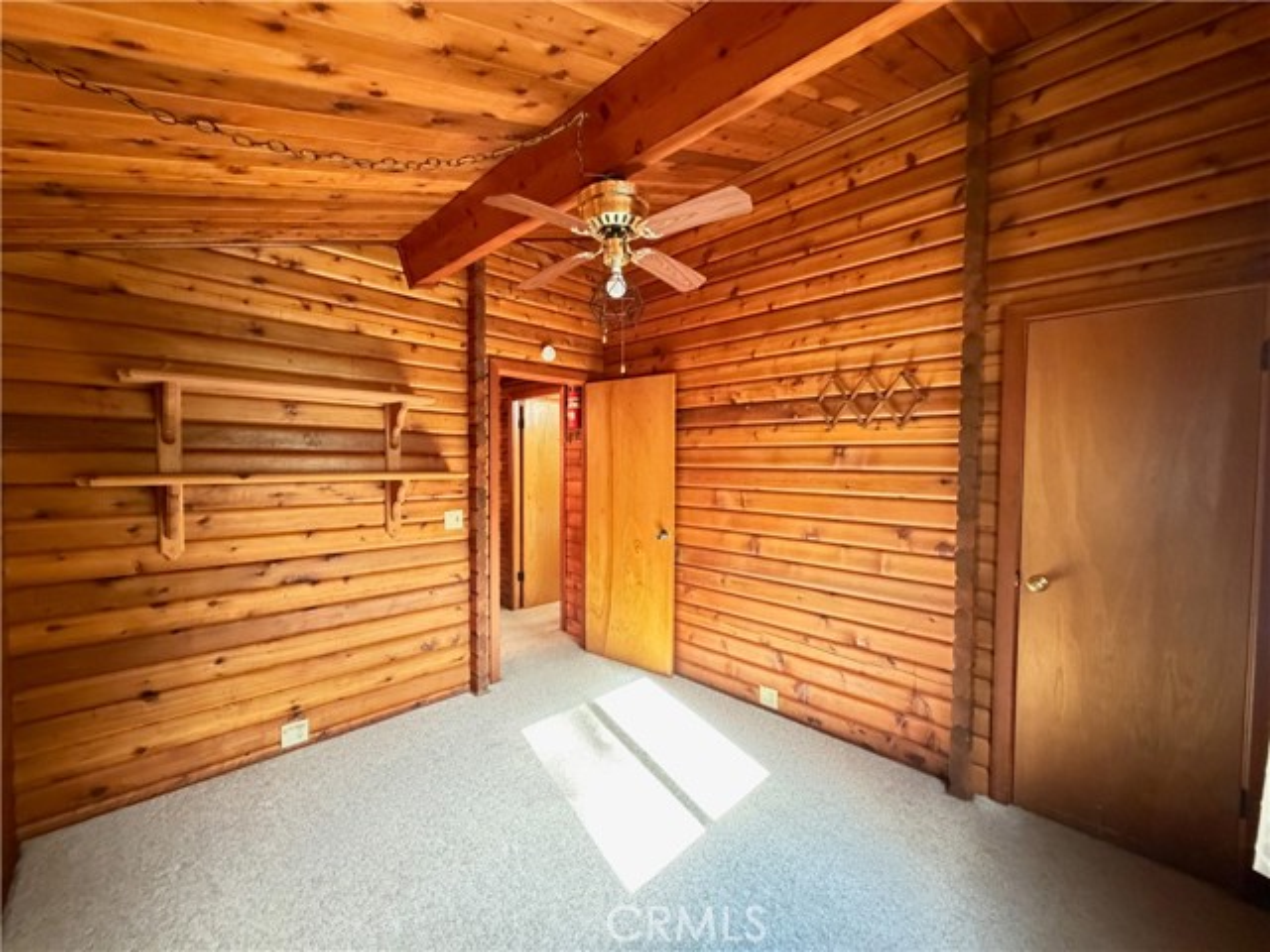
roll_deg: +0.7
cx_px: 635
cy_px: 476
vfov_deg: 85.7
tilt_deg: -1.6
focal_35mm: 14
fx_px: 514
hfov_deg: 102.1
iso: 2500
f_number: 2.2
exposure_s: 1/30
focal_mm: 2.22
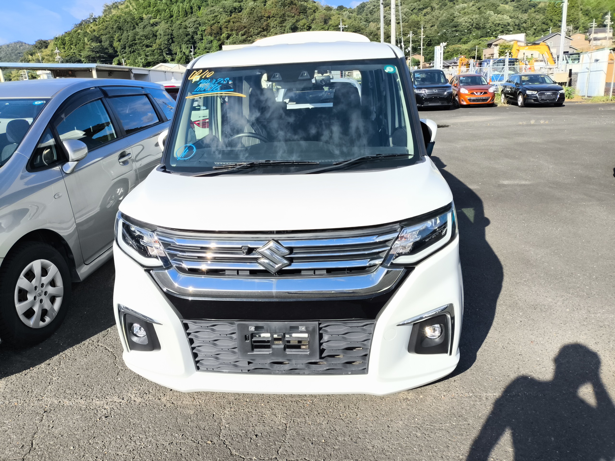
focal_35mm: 25
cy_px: 230
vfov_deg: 54.9
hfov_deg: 69.4
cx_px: 308
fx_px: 444
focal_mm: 4.71
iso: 50
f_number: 1.7
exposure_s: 1/801
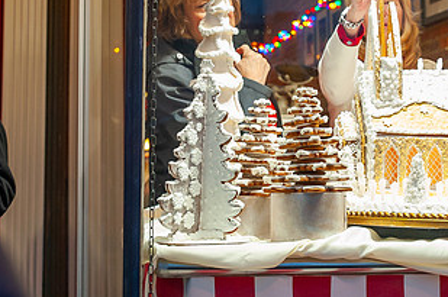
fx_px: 1106
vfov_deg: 15.2
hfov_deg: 22.8
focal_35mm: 89
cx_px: 303
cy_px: 42
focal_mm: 38
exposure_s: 1/125
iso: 1600
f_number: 4
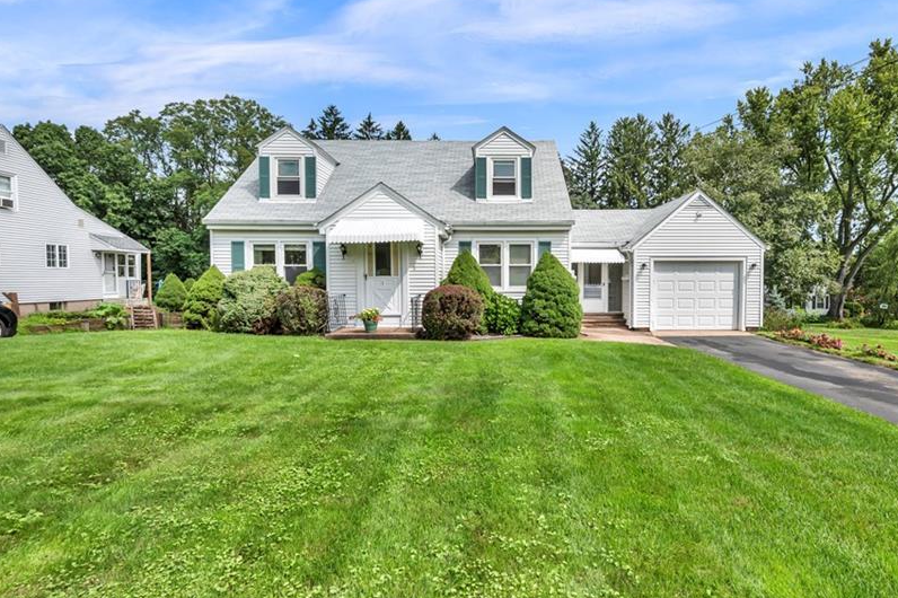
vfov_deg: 67.3
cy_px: 300
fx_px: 449
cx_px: 499
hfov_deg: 89.7
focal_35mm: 18
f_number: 7.1
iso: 320
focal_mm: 14
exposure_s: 1/2000
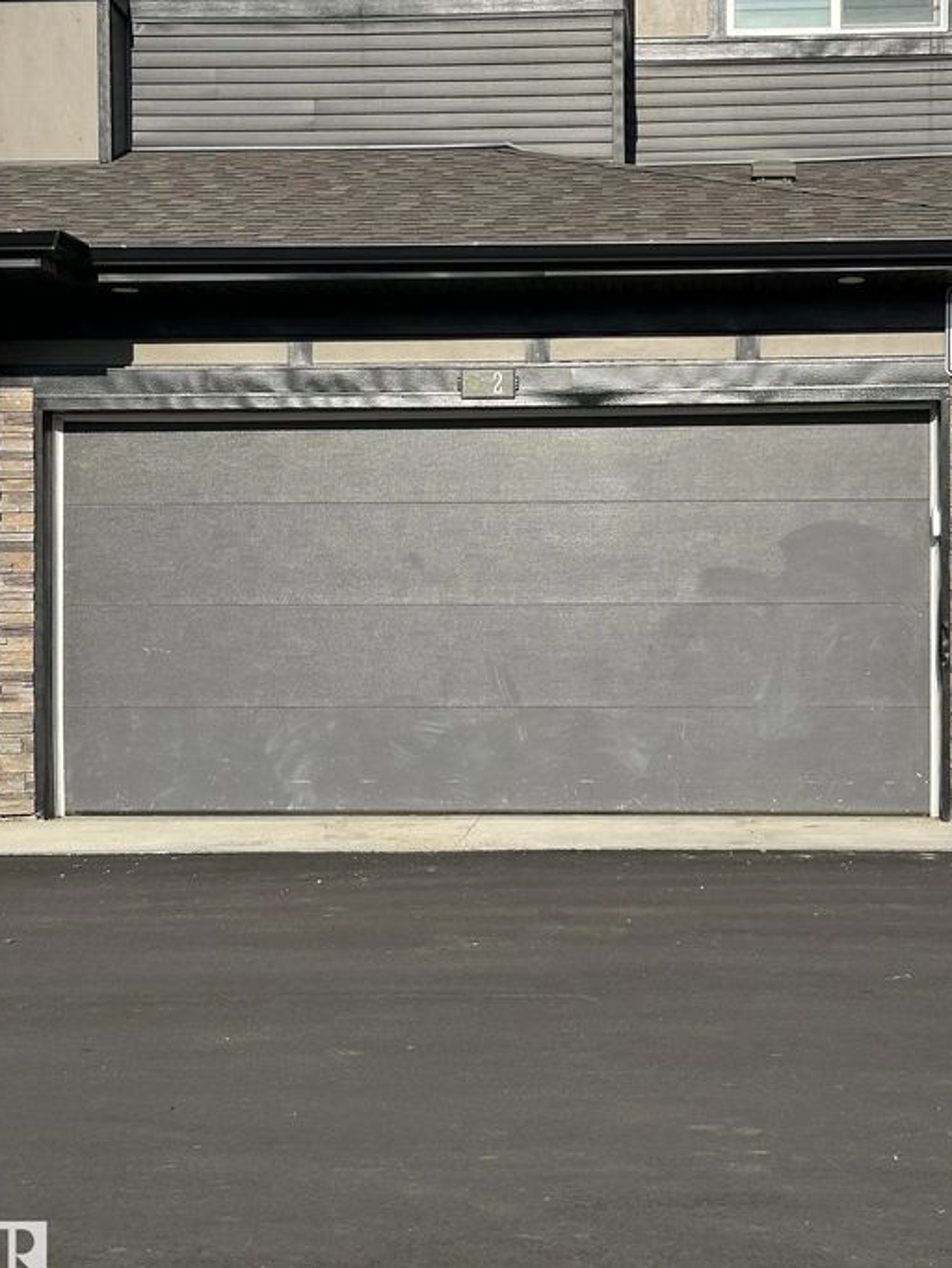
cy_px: 522
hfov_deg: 24.4
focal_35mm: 60
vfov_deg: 32.1
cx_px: 573
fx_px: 2199
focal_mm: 6.86
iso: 64
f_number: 1.78
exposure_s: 1/4184
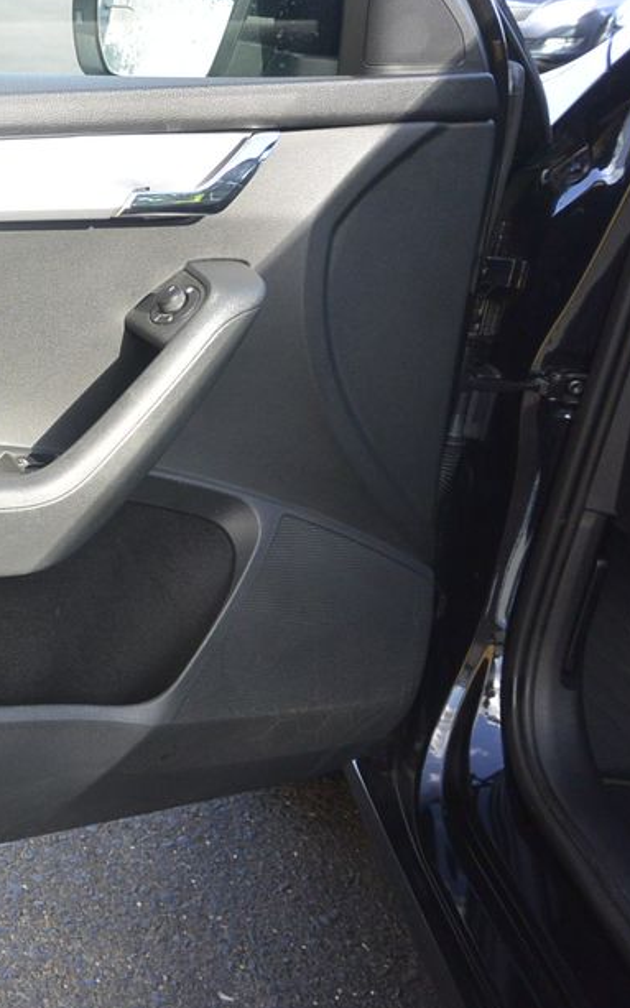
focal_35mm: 46
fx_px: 1264
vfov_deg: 43.5
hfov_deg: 25.6
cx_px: -87
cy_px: 516
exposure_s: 1/250
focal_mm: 10
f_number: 3.5
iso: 200
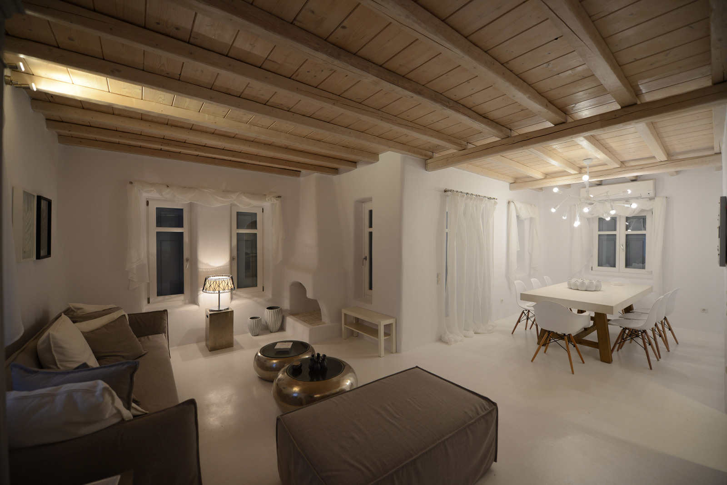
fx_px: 283
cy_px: 242
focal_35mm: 14
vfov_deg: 81.3
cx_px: 364
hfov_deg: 104.2
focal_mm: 14
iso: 100
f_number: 2.8
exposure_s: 1/20
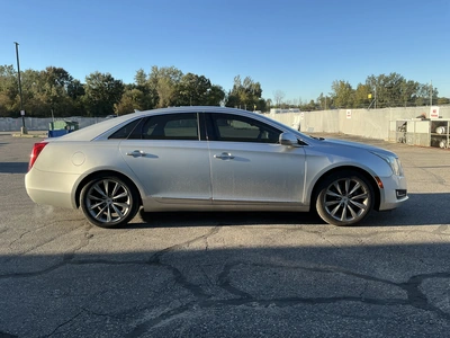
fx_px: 364
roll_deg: +1.7
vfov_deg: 49.7
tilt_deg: -5.8
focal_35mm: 28
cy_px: 169
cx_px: 225
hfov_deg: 63.4
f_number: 1.8
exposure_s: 1/792
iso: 25
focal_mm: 3
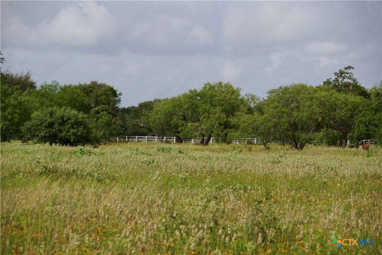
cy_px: 128
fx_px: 1751
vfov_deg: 8.3
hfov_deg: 12.5
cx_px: 191
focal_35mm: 165
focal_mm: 110
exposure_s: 1/800
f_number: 6.3
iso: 100
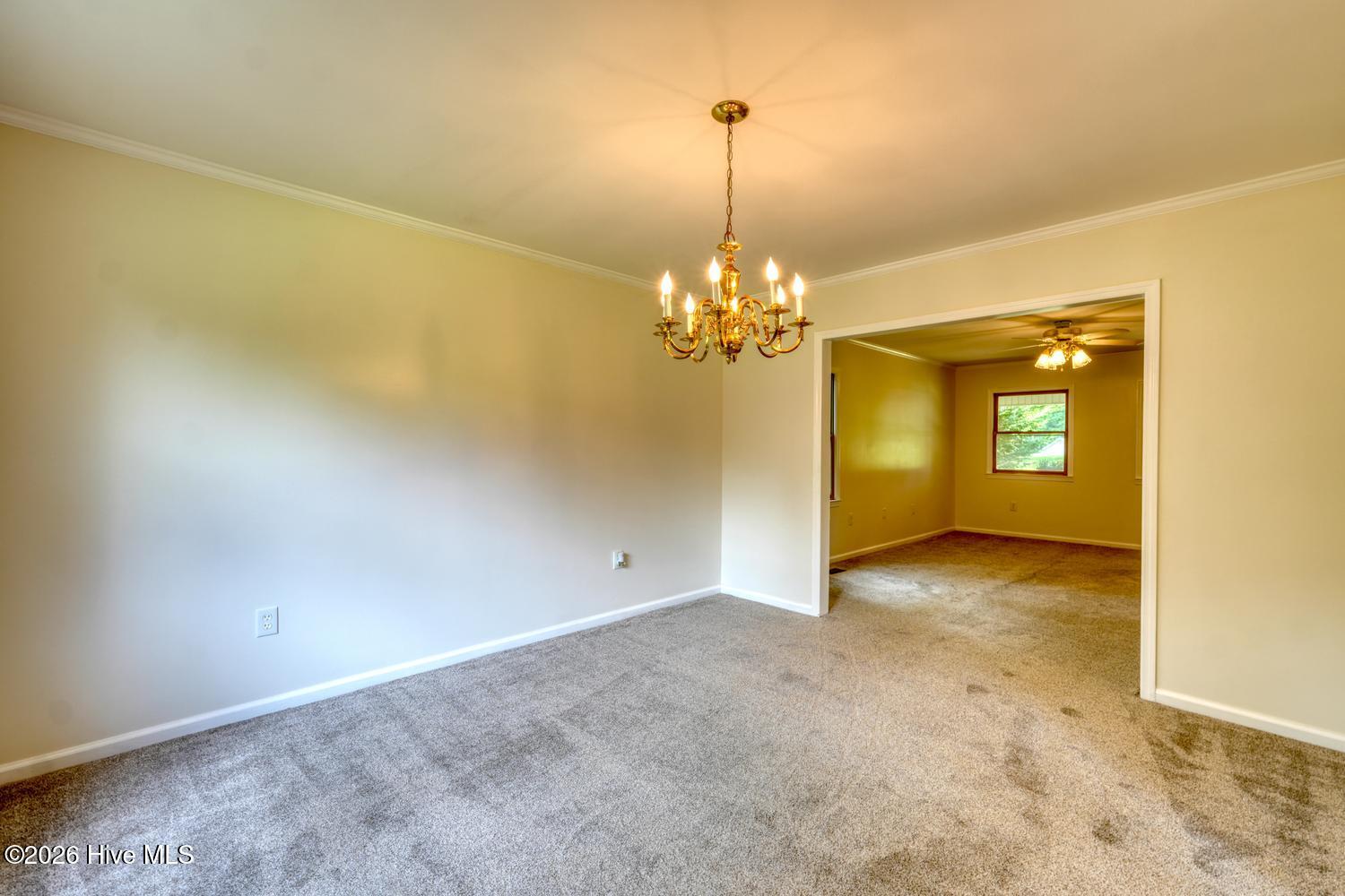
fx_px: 560
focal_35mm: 15
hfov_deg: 100.4
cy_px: 448
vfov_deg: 77.3
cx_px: 672
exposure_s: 1
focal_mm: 10
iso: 100
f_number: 8
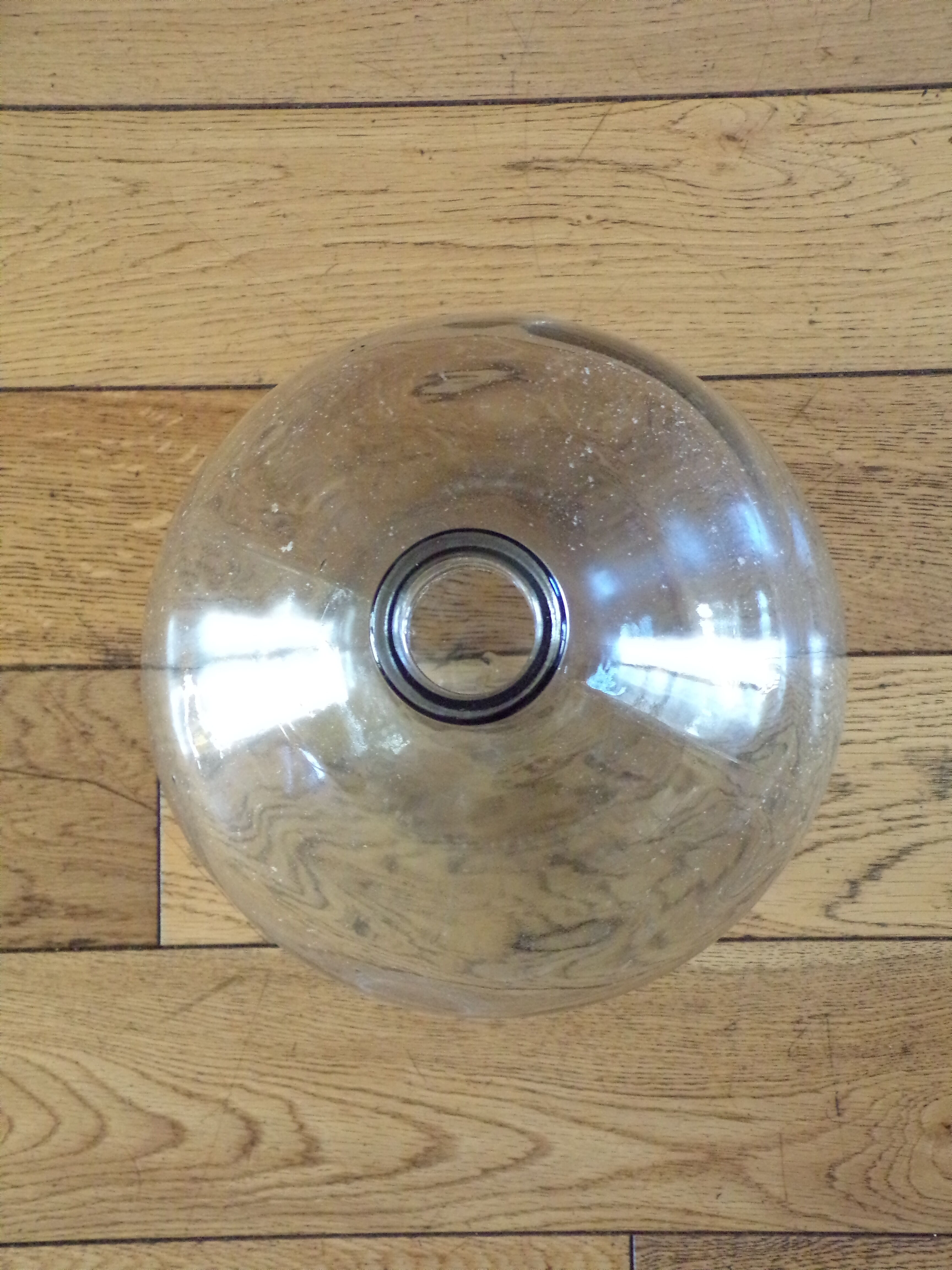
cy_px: 635
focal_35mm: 65
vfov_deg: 29.8
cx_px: 476
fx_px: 2383
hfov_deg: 22.6
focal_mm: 11.6
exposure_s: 1/38
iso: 800
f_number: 3.8
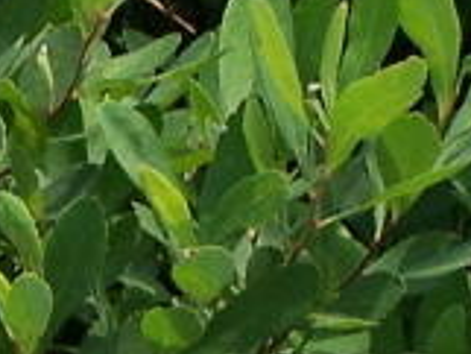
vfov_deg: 2.5
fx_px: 8143
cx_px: -269
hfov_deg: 3.3
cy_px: 688
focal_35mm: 598
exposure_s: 1/640
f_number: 3.2
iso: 80
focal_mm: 15.6
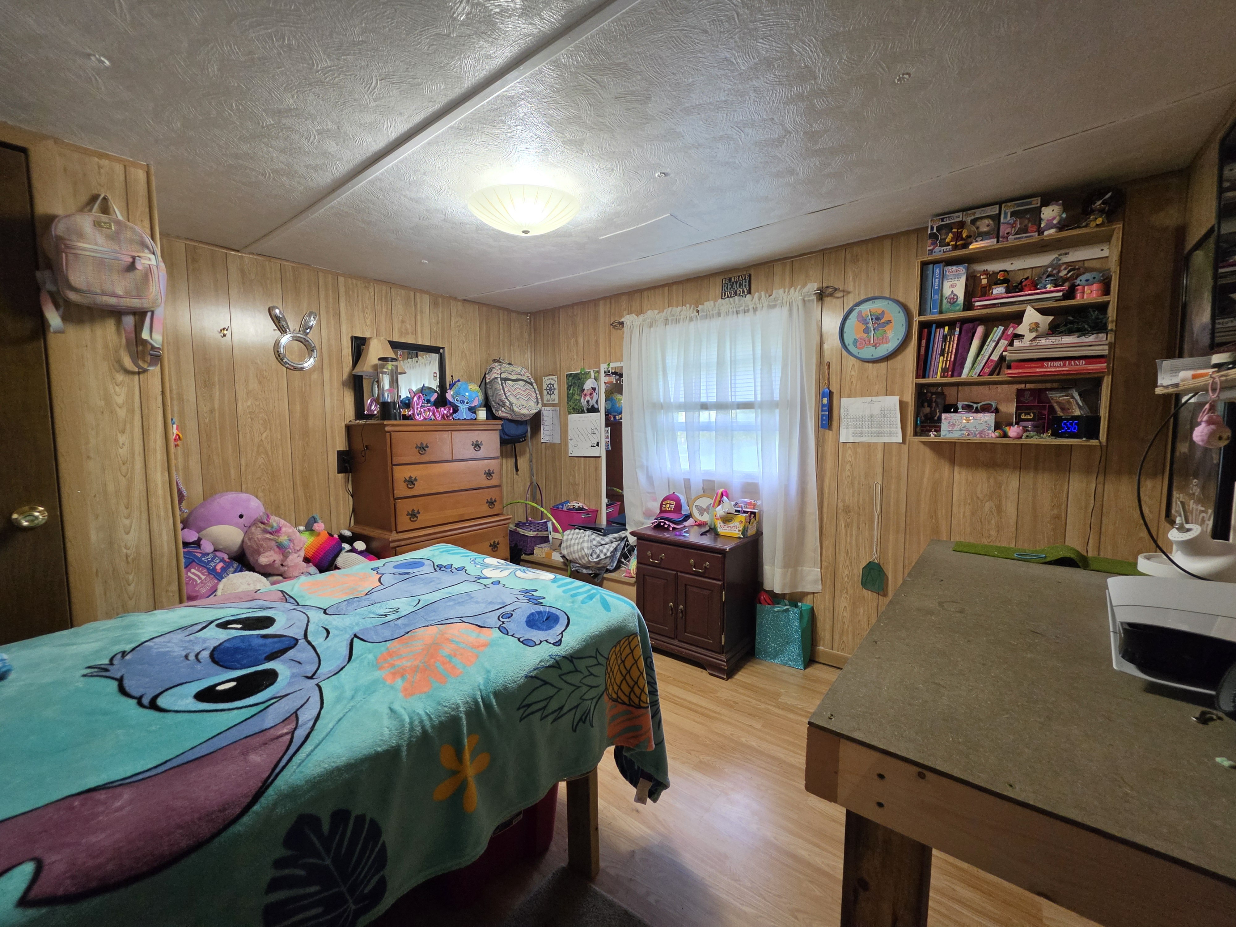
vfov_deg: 89.9
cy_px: 464
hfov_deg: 106.2
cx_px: 618
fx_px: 464
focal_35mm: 13
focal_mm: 2.2
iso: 320
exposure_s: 1/60
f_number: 1.9
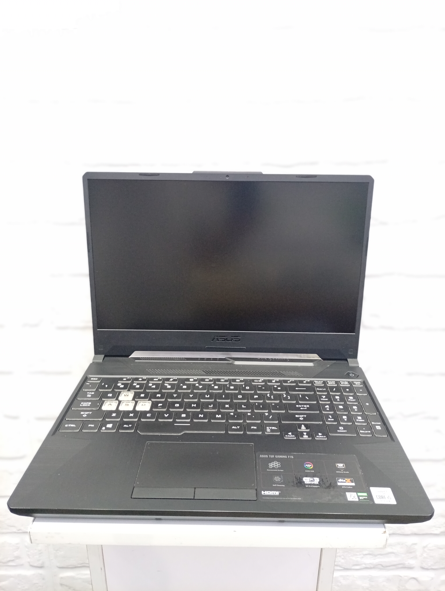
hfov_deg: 51.5
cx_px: 222
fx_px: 462
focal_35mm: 27
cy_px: 296
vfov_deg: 65.2
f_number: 1.8
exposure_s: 1/33.3
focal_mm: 3.84
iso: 178
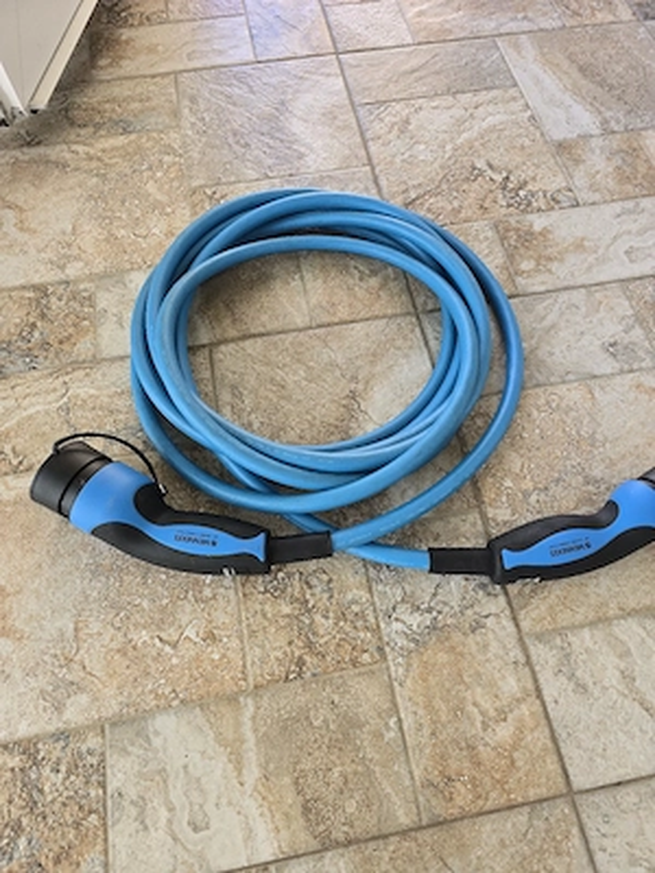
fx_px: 580
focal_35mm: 23
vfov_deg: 73.9
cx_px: 328
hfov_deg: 58.9
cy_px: 436
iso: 64
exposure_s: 1/182
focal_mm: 6.3
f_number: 1.7
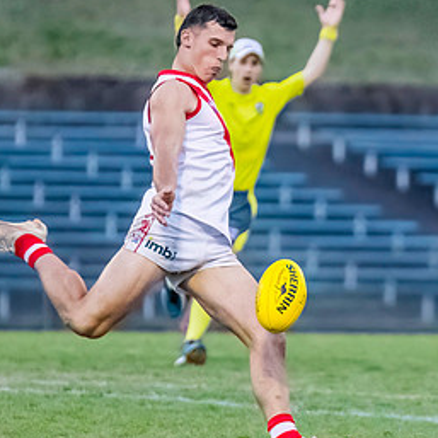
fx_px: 12225
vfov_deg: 2.1
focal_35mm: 854
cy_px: 242
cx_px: 302
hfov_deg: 2.1
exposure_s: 1/1600
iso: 10000
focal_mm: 270
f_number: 4
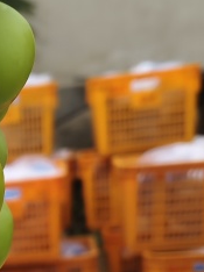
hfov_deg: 12.9
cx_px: -155
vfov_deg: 17.5
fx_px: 827
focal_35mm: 105
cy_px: 364
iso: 67
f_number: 1.88
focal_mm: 5.56
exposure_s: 1/285
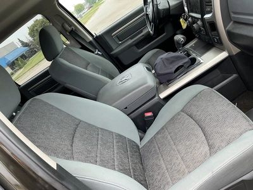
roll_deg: +39.6
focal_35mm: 28
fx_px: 205
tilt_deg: -22.3
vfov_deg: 49.7
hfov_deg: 63.4
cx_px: 126
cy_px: 95
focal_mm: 3
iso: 20
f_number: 1.8
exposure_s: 1/122
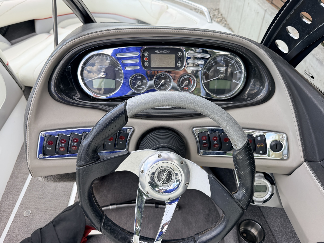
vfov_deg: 56.8
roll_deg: -0.2
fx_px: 225
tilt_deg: -41.6
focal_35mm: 24
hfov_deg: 71.6
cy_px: 122
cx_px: 162
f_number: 1.78
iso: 100
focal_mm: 6.76
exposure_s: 1/868
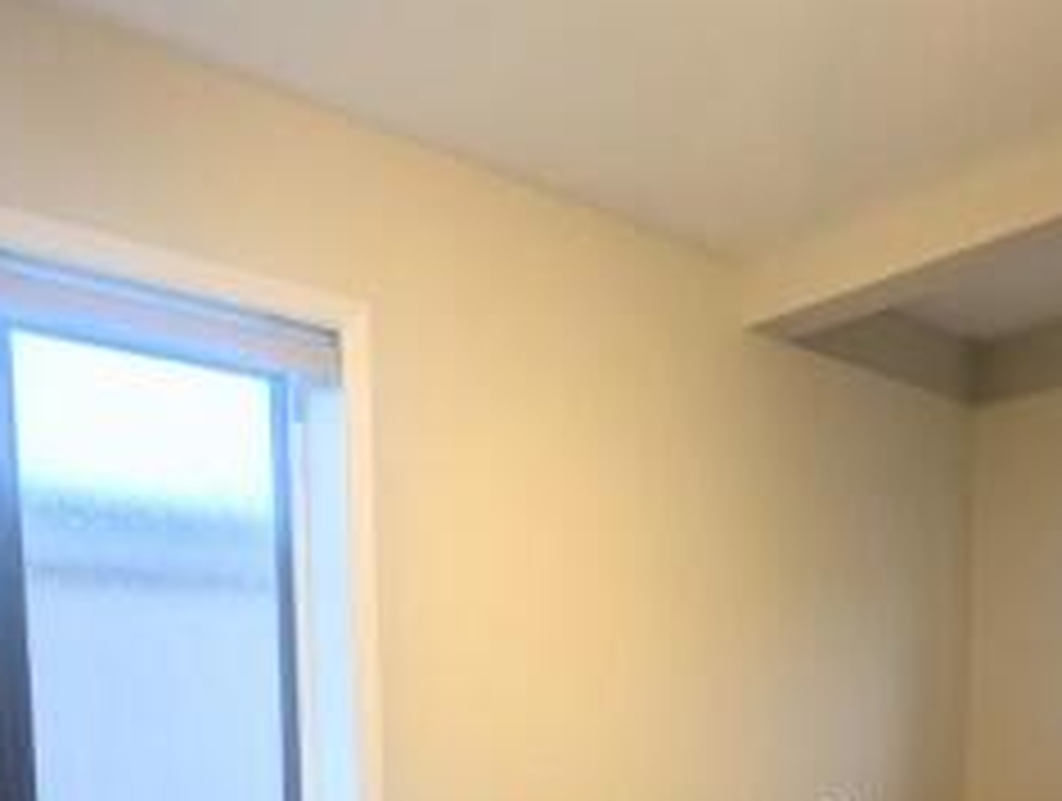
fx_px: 984
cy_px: 830
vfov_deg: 38.5
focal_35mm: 32
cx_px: 536
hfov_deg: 56.7
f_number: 2.2
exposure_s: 1/33.3
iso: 46
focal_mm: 1.95
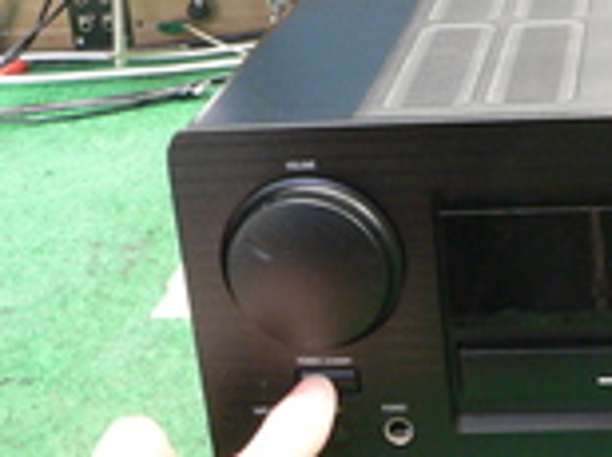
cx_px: 703
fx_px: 1571
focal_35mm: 89
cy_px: 328
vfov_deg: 16.5
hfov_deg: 20.8
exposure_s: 1/4
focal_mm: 6
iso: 200
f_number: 2.8
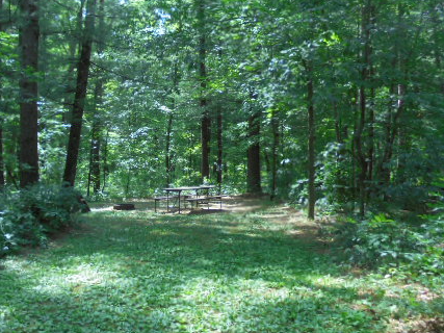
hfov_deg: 47.4
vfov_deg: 36.6
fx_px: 500
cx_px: 162
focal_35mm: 39
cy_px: 129
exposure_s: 1/80
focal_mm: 4.6
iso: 100
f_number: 3.5
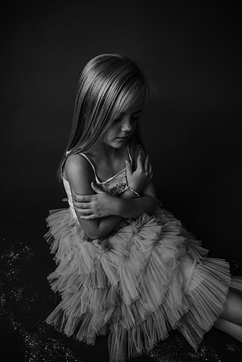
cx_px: 121
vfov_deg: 73.7
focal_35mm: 24
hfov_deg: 53.1
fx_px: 242
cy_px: 181
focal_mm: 24
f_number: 2.8
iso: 100
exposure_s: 1/160
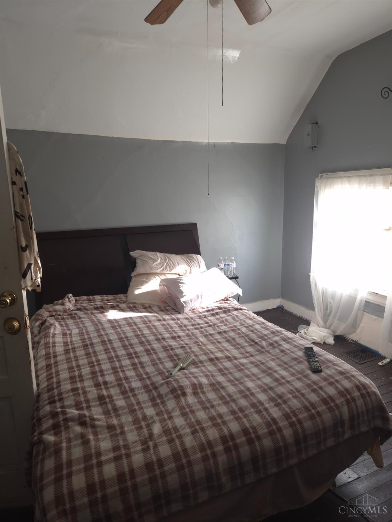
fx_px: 347
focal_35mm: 23
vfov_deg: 73.9
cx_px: 196
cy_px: 261
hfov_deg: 58.9
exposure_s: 1/60
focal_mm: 5.4
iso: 100
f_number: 1.8
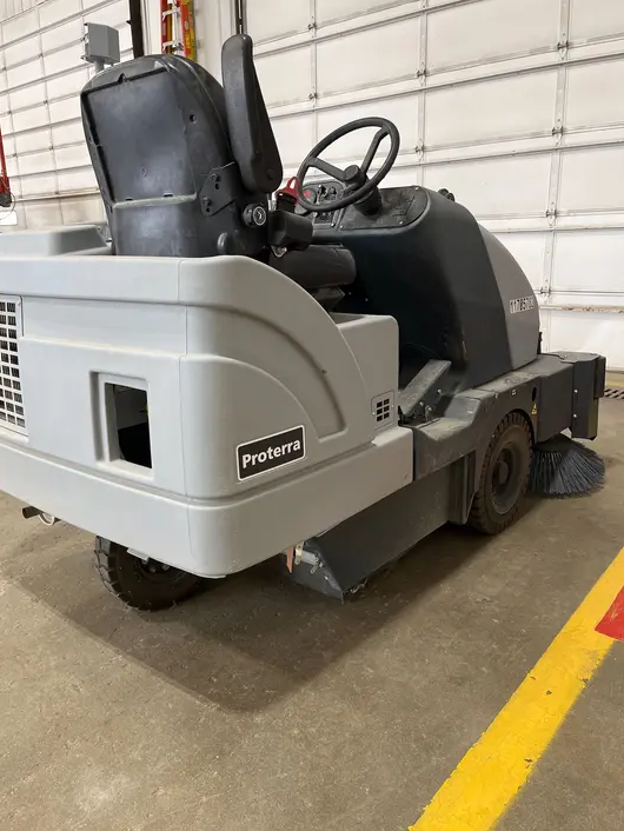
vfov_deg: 65.3
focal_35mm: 27
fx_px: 649
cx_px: 301
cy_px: 415
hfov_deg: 51.4
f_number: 1.6
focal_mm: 5.1
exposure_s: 1/60
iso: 100
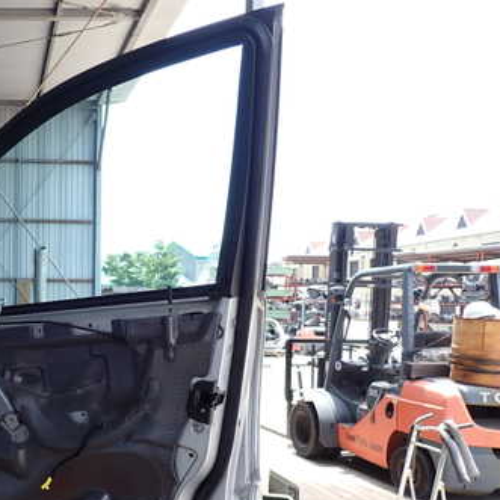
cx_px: 59
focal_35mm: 40
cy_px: 328
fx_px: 654
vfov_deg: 41.4
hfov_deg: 39.2
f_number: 2.8
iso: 100
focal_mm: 4.5
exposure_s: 1/200
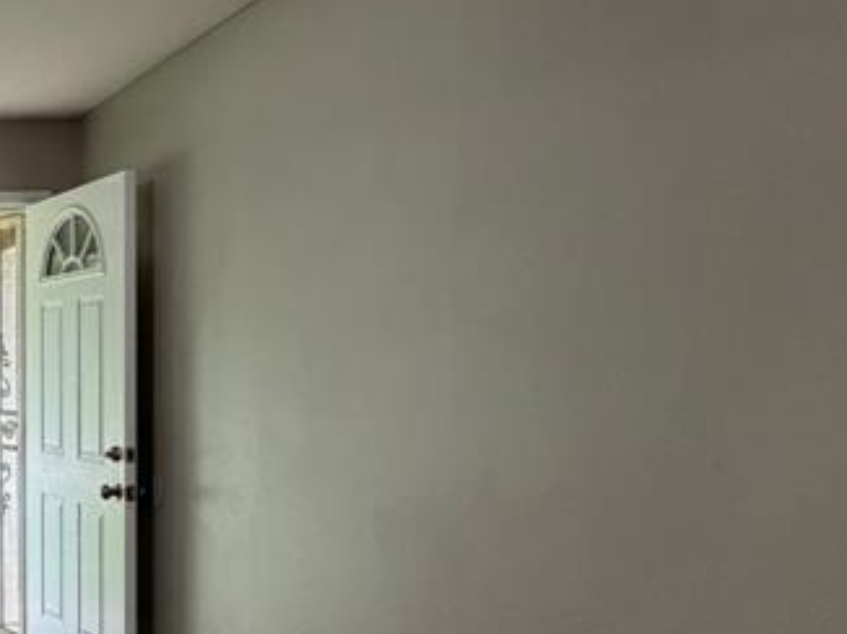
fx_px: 1076
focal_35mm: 44
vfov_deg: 32.7
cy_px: 392
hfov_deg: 31.5
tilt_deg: -2.0
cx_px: -291
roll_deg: +0.2
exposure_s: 1/120
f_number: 2.2
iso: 320
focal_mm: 2.22
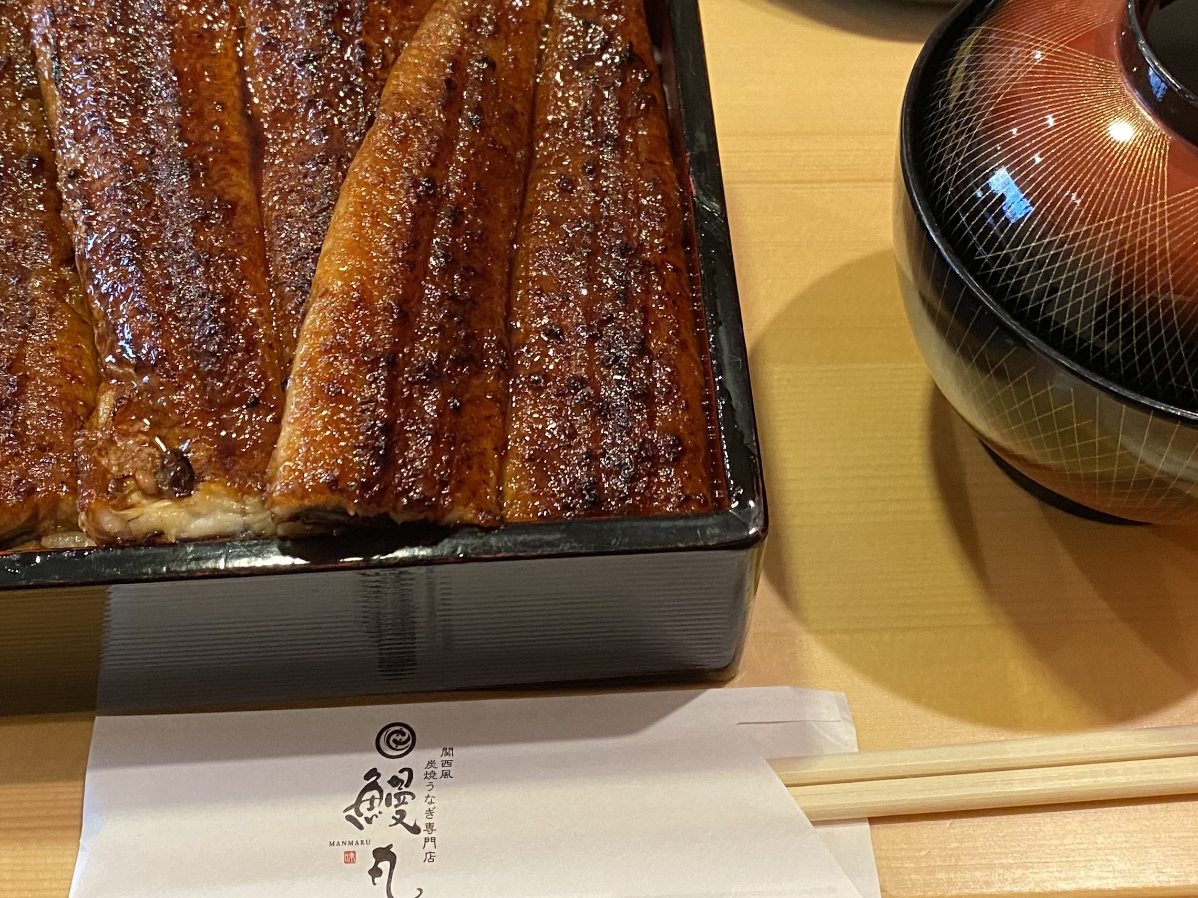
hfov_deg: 41.2
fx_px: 1592
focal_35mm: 46
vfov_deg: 31.2
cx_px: 602
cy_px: 283
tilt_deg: -54.7
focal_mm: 4.25
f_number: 1.8
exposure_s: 1/60
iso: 400
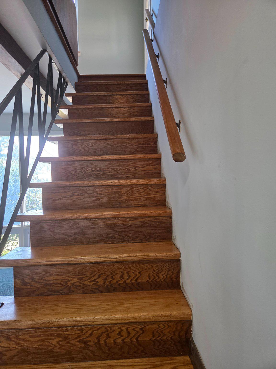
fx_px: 245
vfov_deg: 73.9
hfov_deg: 58.9
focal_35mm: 23
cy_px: 184
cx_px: 138
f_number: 1.8
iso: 200
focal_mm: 5.4
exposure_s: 1/120
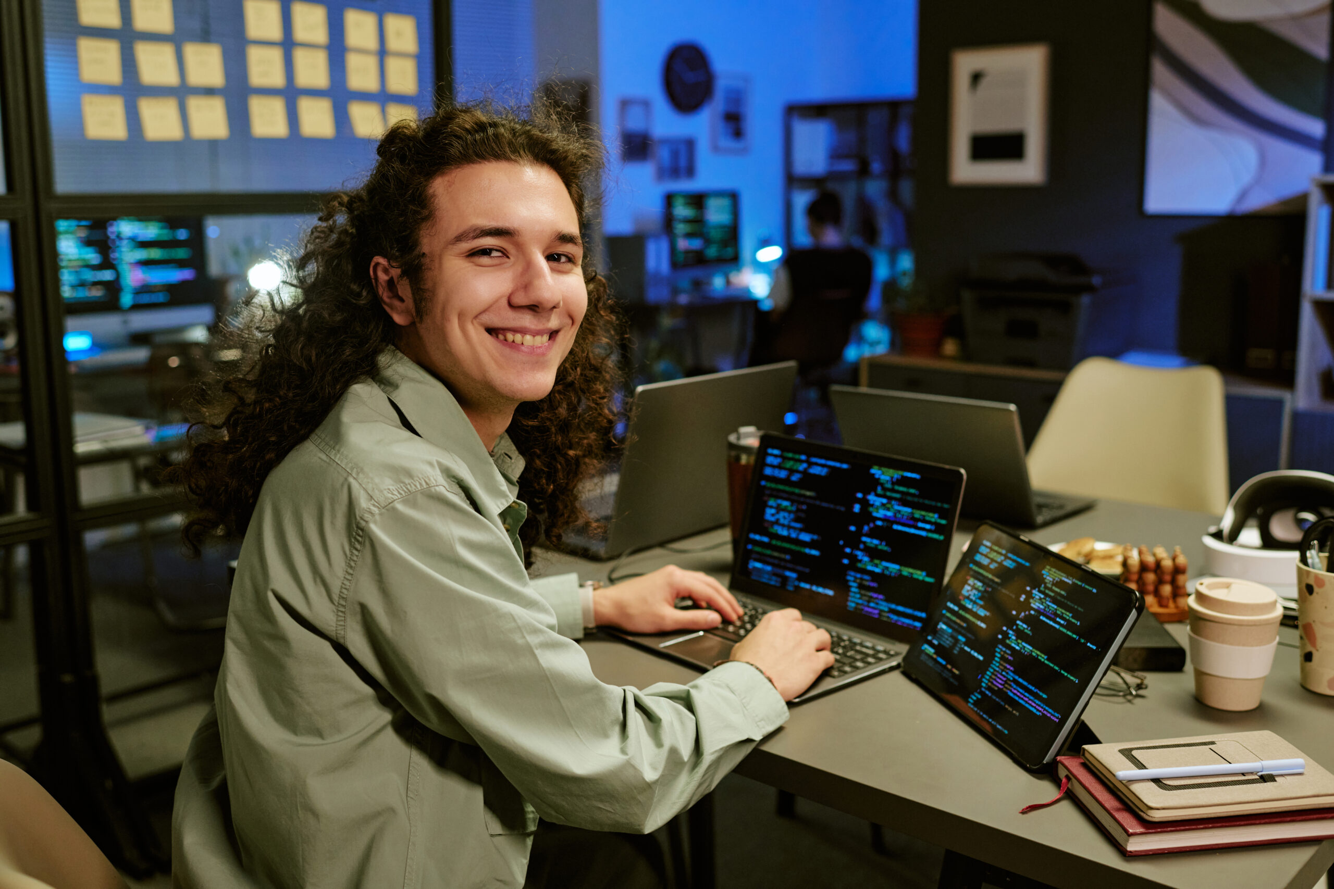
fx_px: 1297
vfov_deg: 37.9
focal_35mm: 35
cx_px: 667
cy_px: 444
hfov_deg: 54.4
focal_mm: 35
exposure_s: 1/125
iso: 1000
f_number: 3.2
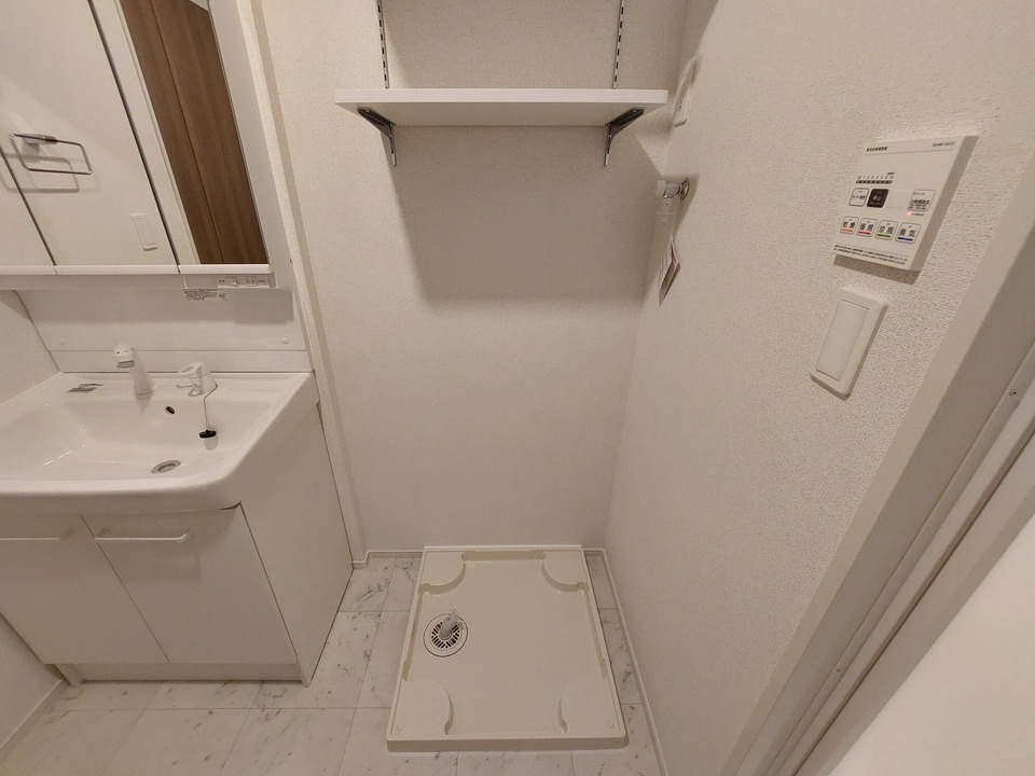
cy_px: 388
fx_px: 389
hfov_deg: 106.2
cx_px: 518
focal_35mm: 13
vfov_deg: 89.9
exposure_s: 1/30
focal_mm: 1.74
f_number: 2.2
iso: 250
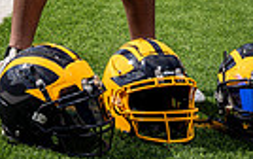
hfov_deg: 17.8
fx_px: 800
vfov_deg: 9.9
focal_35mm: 116
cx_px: 53
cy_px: -223
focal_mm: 34
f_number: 8
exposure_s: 1/250
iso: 125
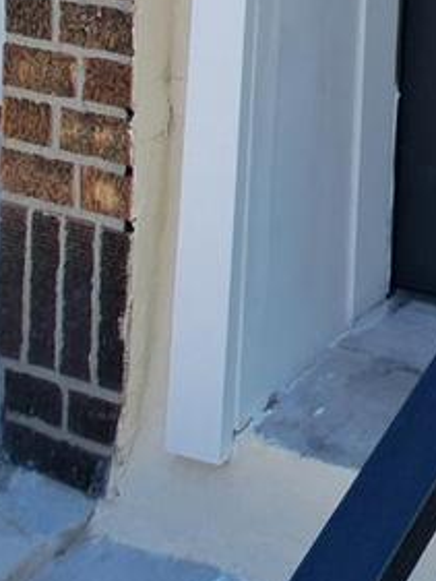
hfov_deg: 14.6
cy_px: -595
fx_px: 1191
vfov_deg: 18.1
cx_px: 1010
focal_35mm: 71
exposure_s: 1/251
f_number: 2.2
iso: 50
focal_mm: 1.74
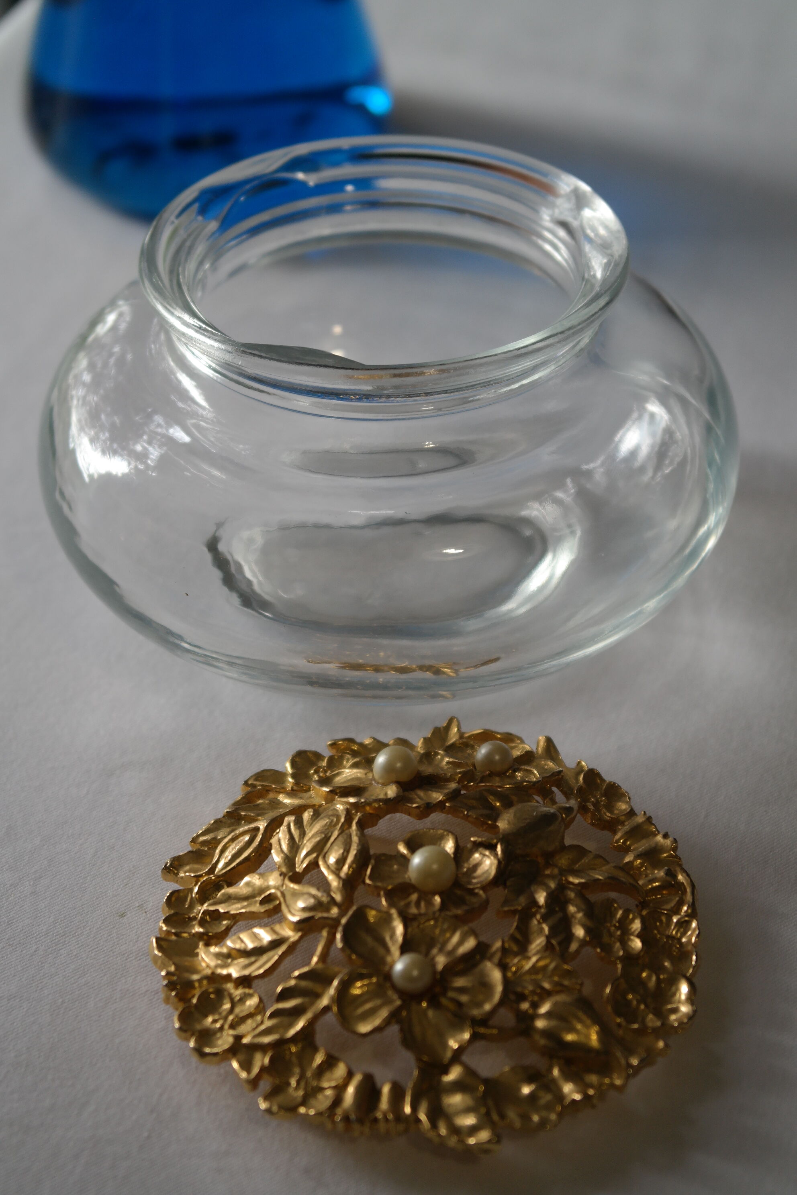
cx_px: 398
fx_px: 2557
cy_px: 598
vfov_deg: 26.3
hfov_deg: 17.7
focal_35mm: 77
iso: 400
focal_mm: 50
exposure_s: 1/80
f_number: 5.6
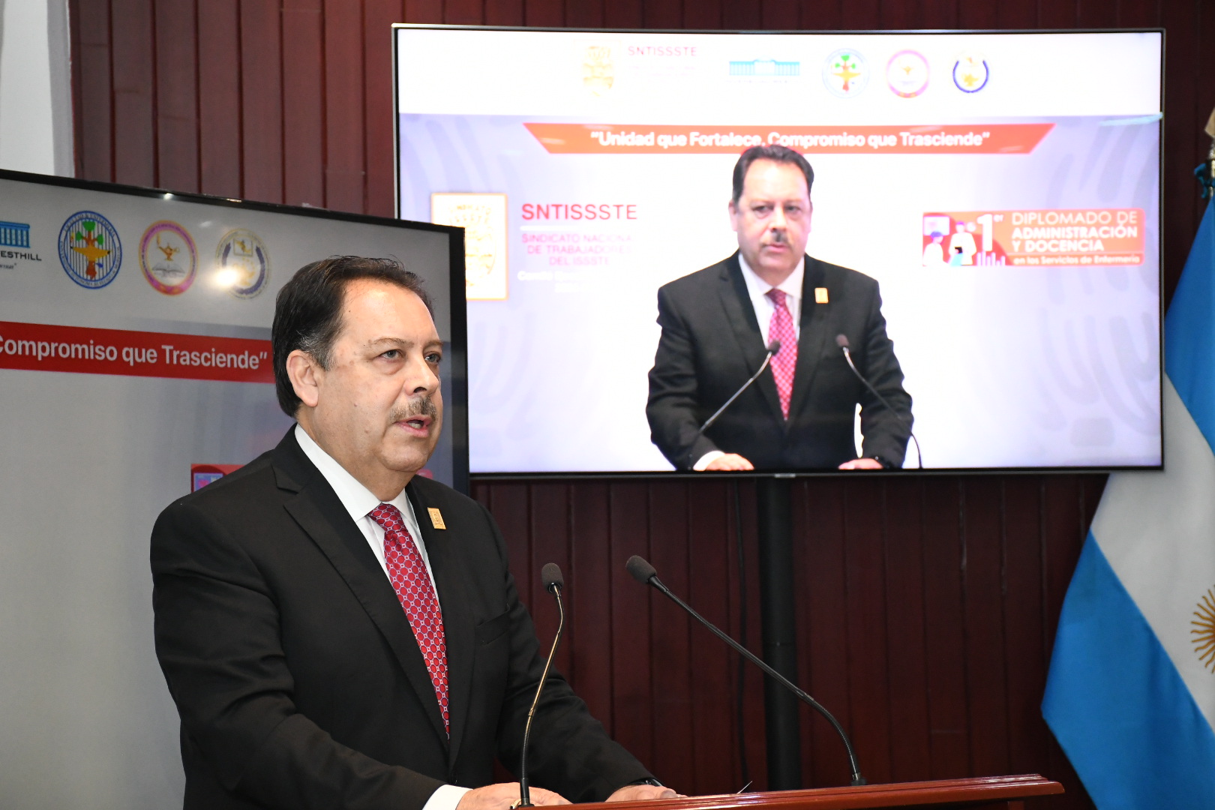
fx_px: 2835
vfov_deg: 16.3
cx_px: 608
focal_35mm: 84
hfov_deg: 24.2
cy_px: 405
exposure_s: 1/125
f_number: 5.6
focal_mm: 56
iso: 3200
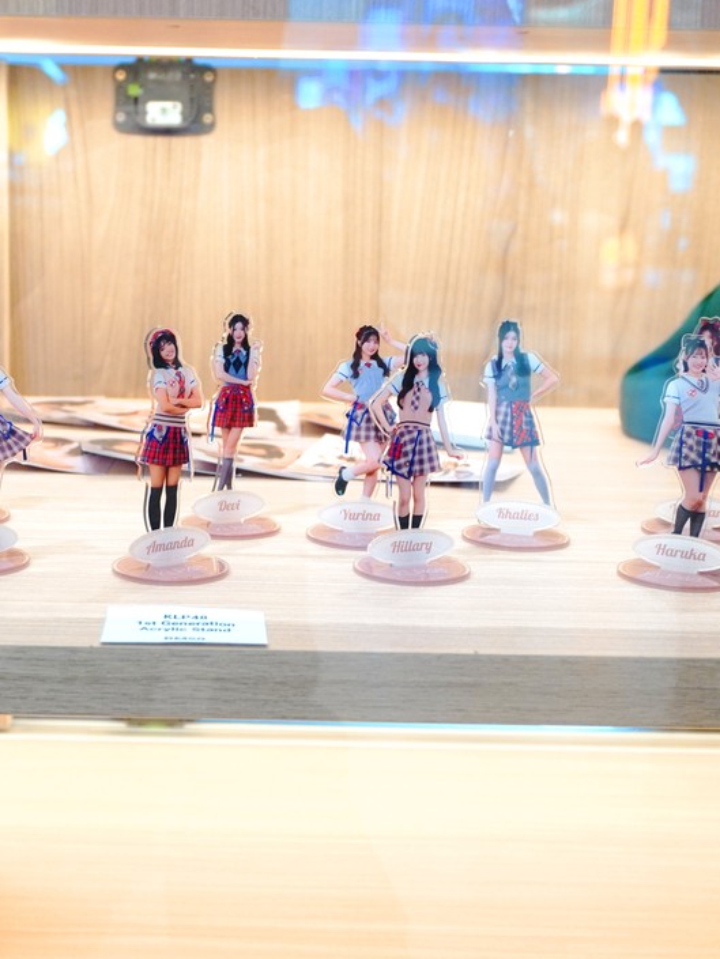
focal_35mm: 53
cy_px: 480
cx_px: 191
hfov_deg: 27.2
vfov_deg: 36.2
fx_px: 1469
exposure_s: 1/60
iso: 1000
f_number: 4.5
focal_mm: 24
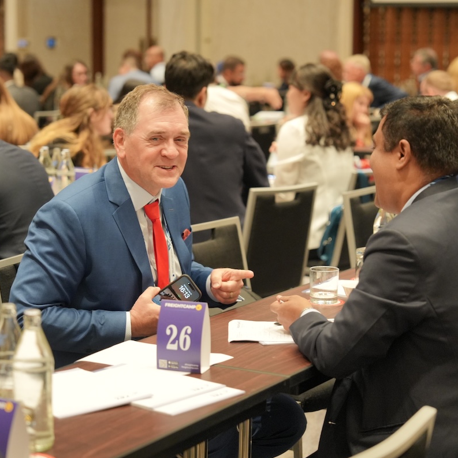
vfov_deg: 19.3
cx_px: 248
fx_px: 1347
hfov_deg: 19.3
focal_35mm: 90
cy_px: 230
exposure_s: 1/125
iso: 2500
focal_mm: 70
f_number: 2.8
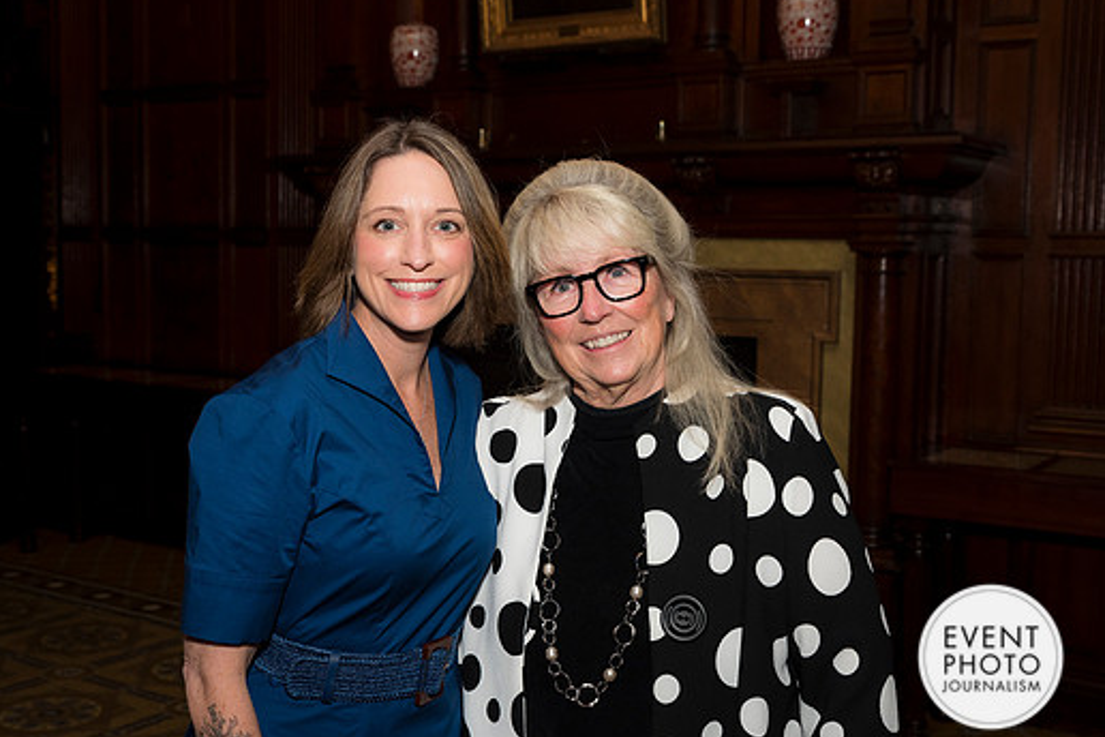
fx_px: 1381
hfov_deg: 43.6
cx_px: 514
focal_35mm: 45
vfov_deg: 29.9
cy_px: 385
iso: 800
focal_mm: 40
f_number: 5.6
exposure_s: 1/125
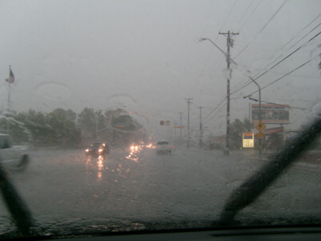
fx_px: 325
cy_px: 120
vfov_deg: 40.7
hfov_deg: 52.6
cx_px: 160
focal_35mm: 35
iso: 100
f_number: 2.8
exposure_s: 1/45
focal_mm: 5.8
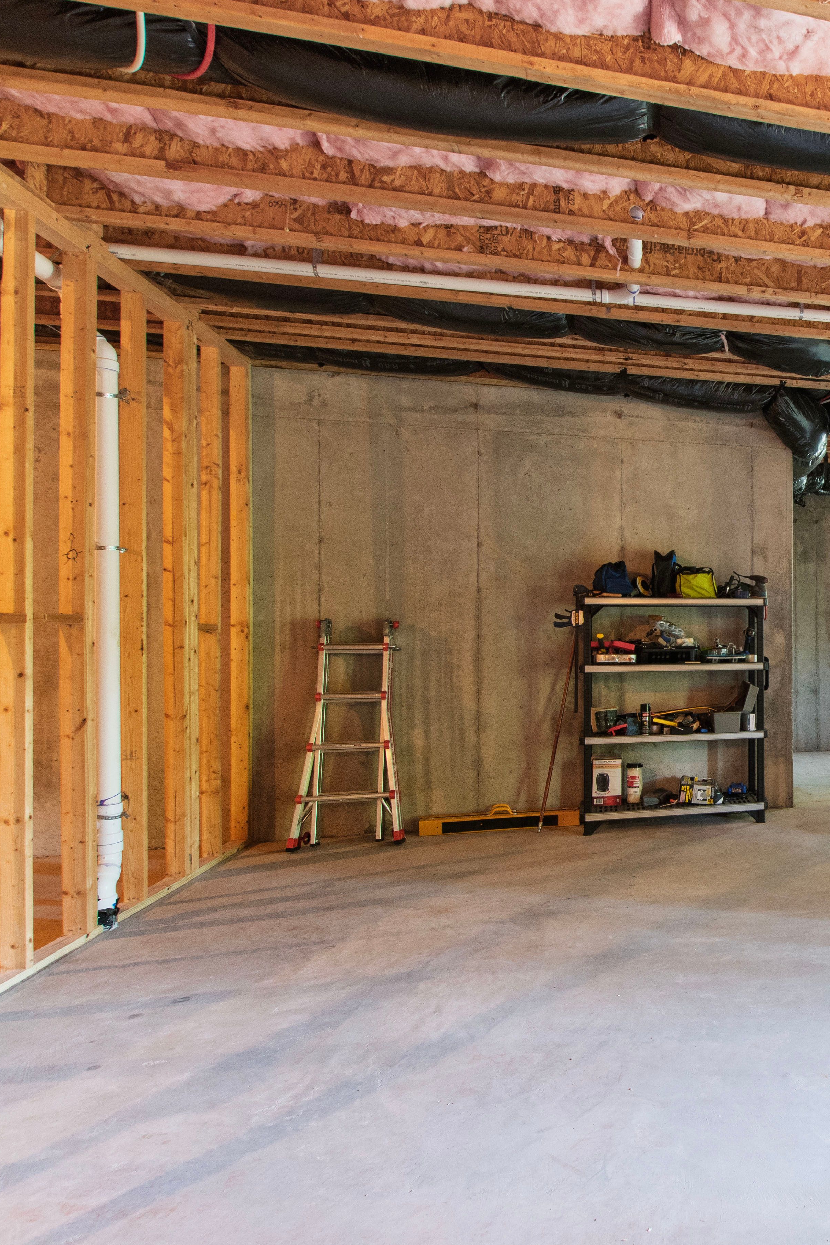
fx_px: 795
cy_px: 629
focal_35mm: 23
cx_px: 879
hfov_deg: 44.3
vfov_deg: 76.1
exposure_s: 1/1.25
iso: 640
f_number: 8
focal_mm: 10
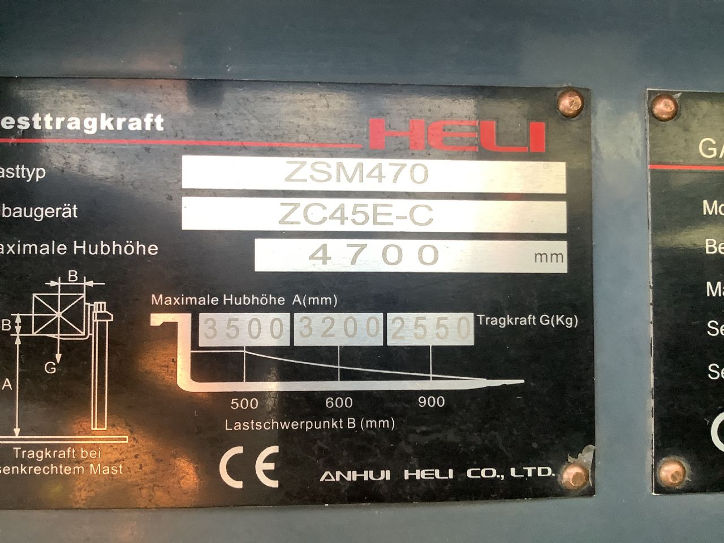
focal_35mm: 31
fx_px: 648
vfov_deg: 45.4
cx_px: 362
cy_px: 272
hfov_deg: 58.4
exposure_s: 1/60
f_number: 2.4
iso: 125
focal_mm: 3.3
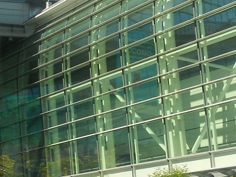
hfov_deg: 18.0
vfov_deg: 13.6
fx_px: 744
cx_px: 99
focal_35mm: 109
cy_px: 131
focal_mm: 6.72
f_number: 3.1
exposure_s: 1/250
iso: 80
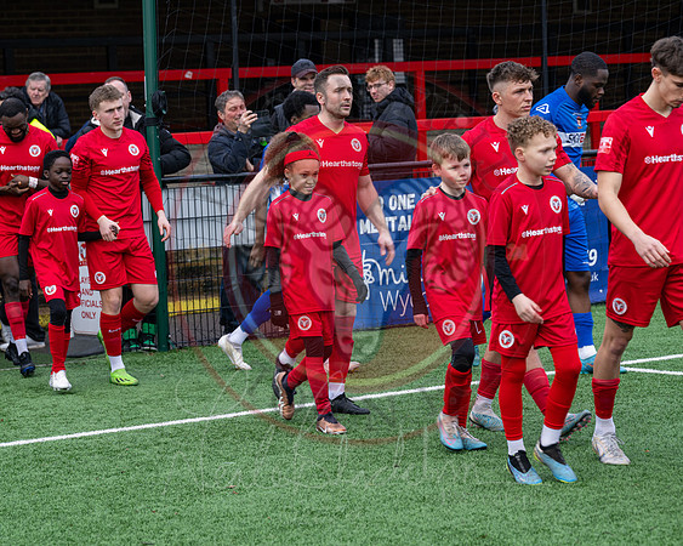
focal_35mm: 118
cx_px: 301
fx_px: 2389
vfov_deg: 13.0
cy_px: 273
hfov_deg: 16.3
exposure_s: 1/250
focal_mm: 105
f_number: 5
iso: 250
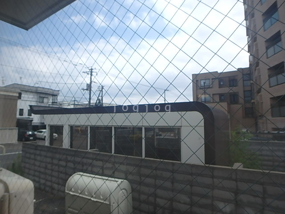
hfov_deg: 79.0
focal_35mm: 21
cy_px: 107
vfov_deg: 63.4
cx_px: 142
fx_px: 173
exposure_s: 1/800
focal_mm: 3.7
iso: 125
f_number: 3.5
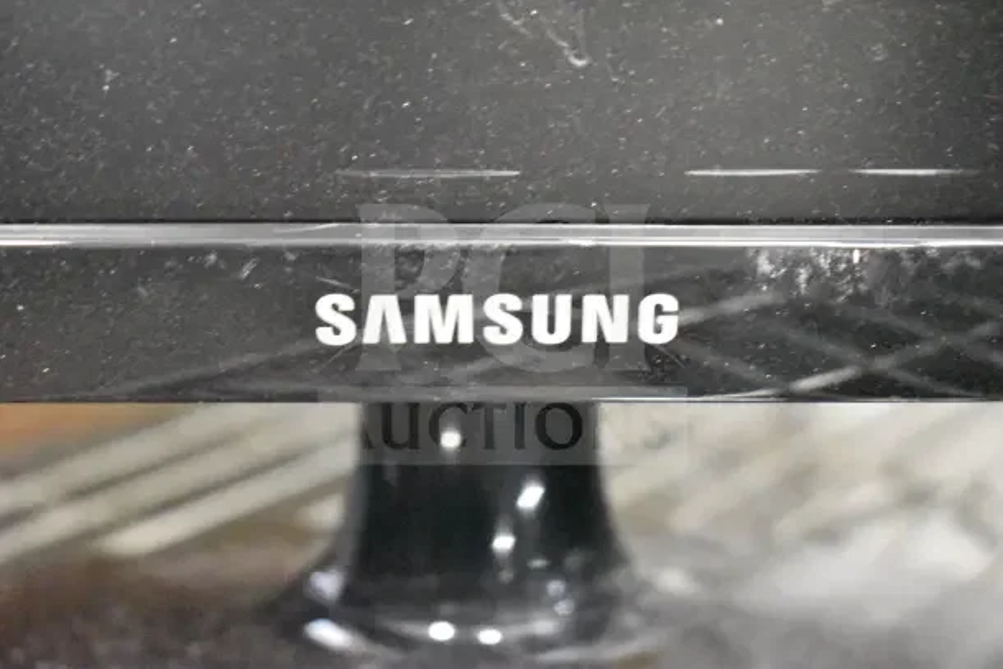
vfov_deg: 19.7
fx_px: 1923
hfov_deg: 29.2
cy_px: 334
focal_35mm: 69
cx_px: 502
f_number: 5.3
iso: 25600
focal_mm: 46
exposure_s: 1/15
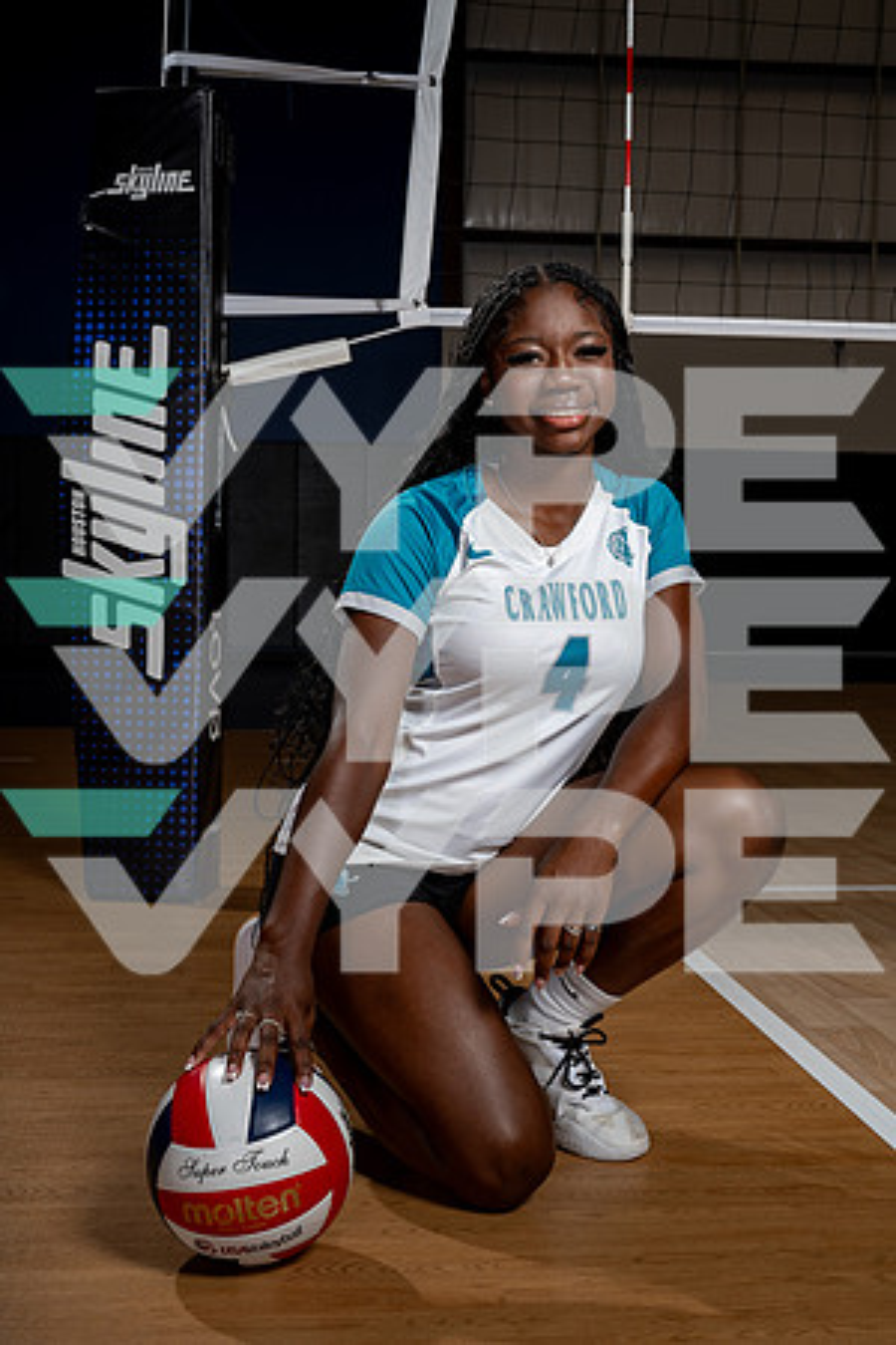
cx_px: 448
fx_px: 1717
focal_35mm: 46
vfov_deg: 42.7
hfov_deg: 29.2
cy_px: 672
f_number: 8
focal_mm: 46
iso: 100
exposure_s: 1/250
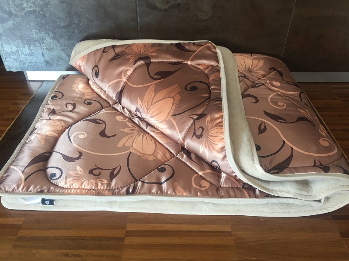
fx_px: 292
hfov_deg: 61.7
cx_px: 174
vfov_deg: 48.2
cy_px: 130
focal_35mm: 29
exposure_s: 1/33
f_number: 2.2
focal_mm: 4.15
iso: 80
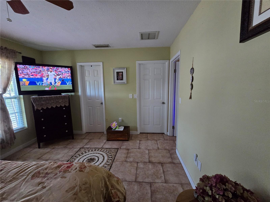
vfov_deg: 89.9
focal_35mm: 13
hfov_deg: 106.2
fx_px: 101
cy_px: 101
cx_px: 135
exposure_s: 1/50
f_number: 2.2
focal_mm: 2.2
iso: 640
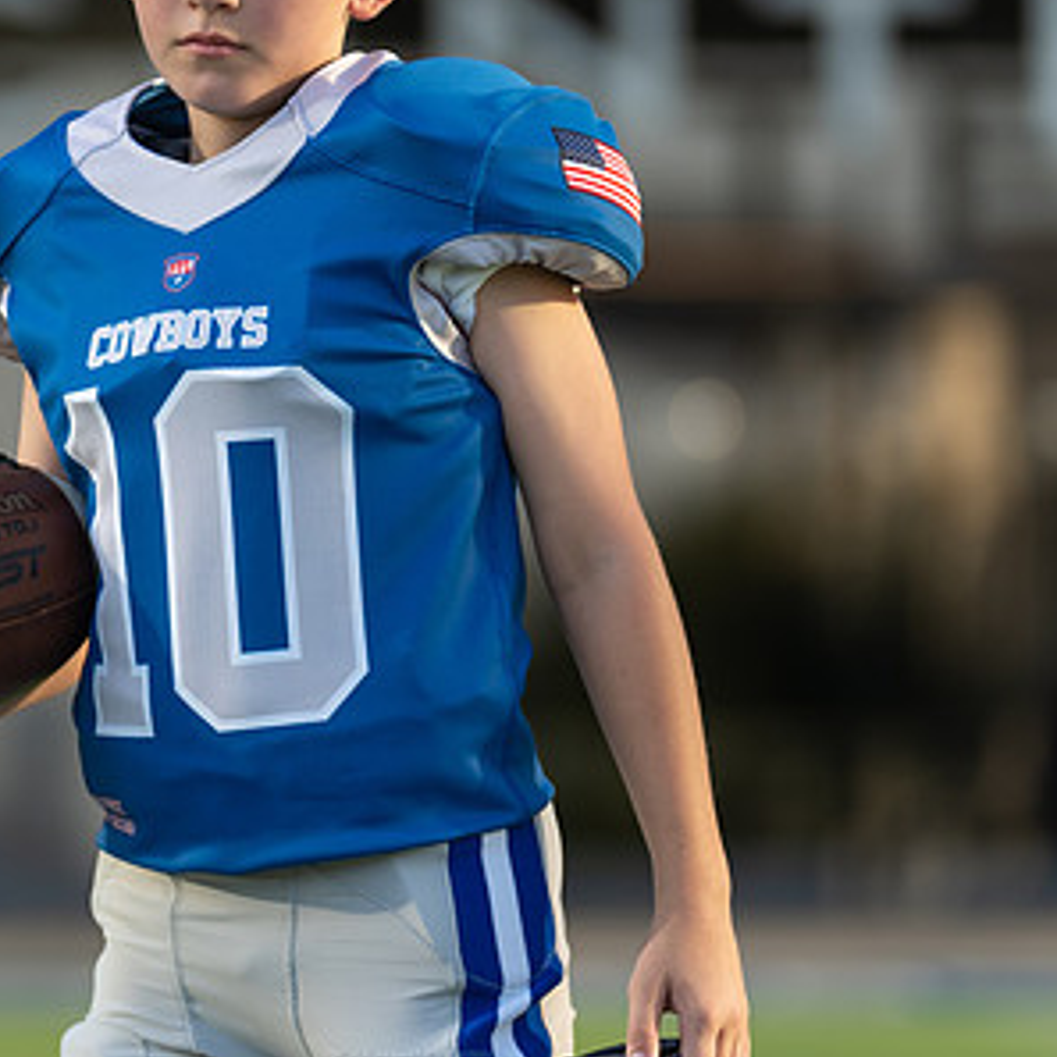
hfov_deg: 5.2
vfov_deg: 5.2
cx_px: 192
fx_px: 11539
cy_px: 388
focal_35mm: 334
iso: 100
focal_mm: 150
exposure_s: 1/640
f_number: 2.8
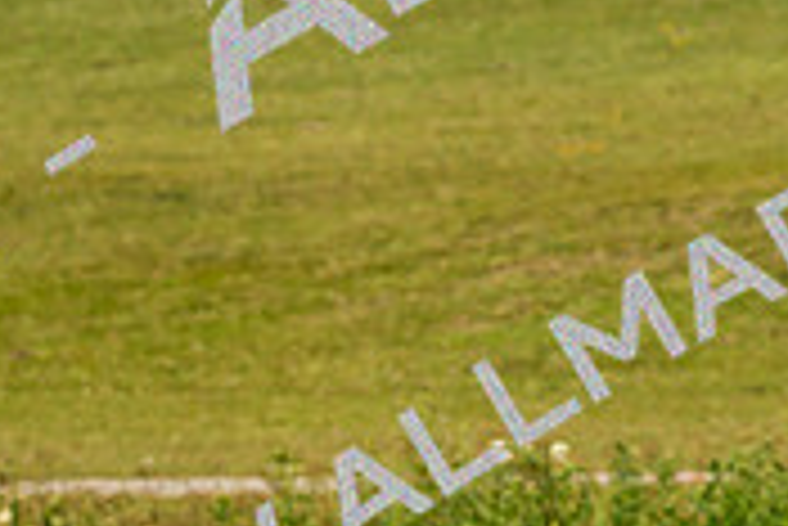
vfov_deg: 0.5
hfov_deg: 0.7
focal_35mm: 2986
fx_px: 65413
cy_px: 789
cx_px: 450
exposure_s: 1/2000
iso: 250
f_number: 6.3
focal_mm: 600
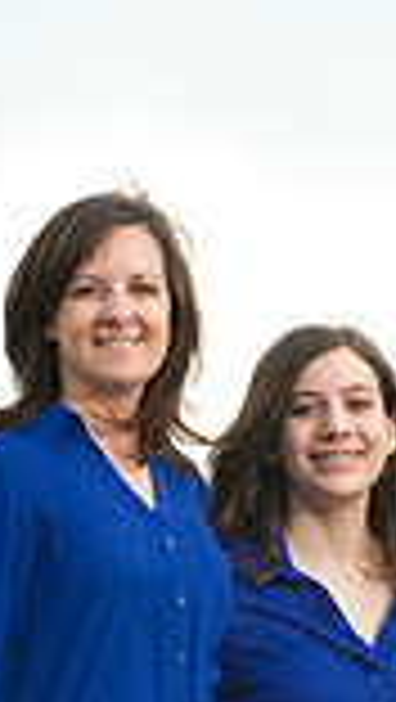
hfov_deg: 2.7
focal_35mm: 452
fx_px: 8419
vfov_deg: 4.8
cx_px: 497
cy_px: 783
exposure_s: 1/250
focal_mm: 150
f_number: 5
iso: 320
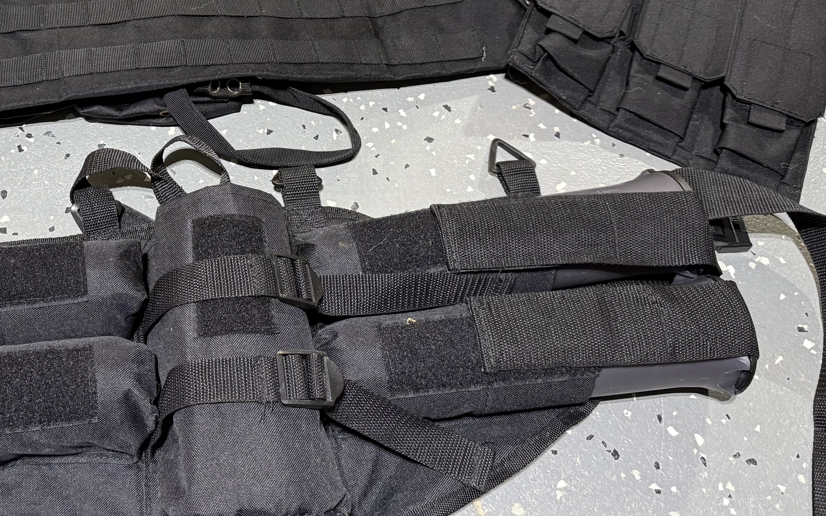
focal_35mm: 43
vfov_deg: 29.2
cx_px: 206
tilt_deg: -53.9
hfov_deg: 44.7
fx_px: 968
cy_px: 99
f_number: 1.78
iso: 320
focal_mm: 6.76
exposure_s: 1/60
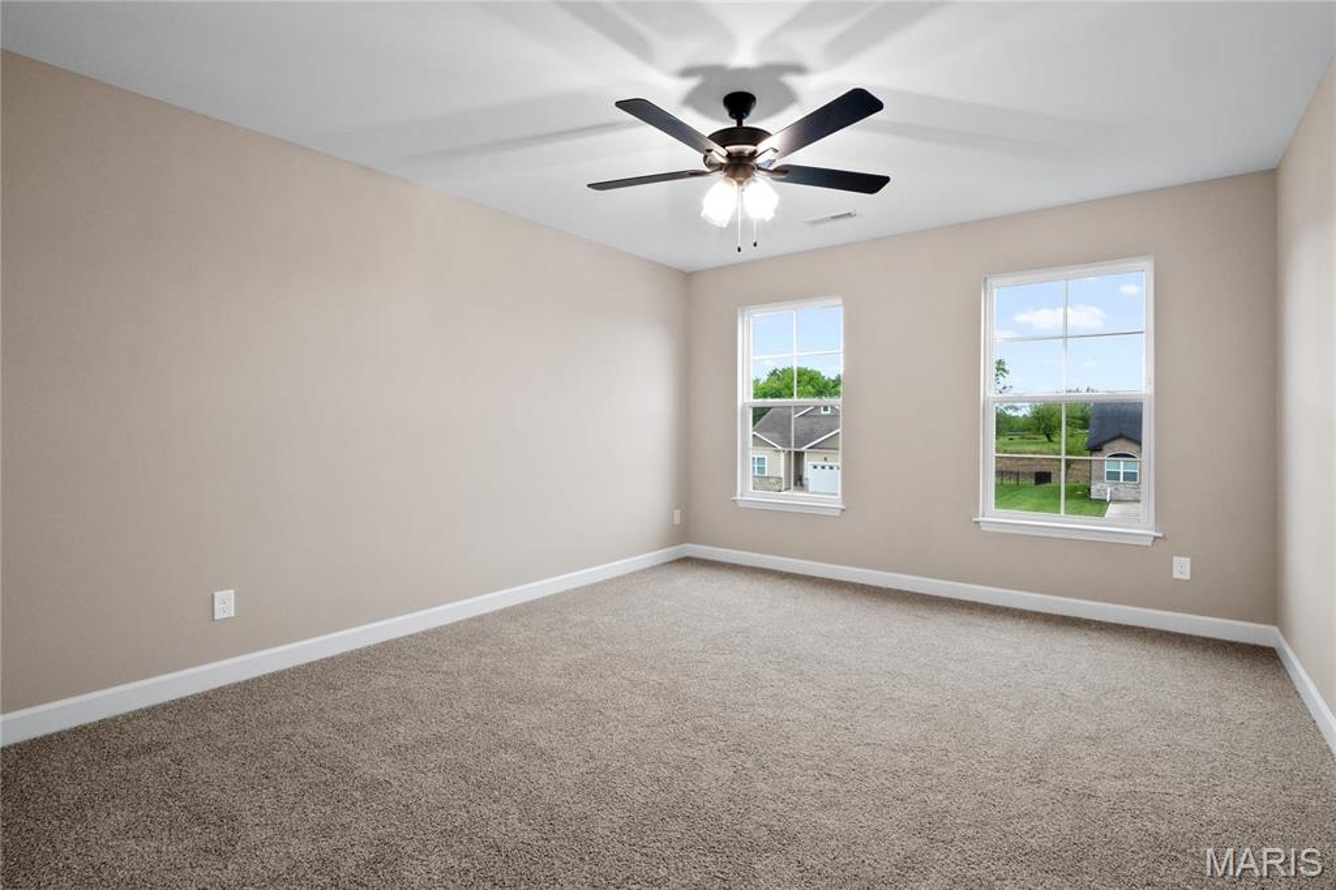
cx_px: 668
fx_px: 594
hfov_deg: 96.8
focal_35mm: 16
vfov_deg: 73.7
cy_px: 445
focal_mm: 8
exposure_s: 1/6
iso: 400
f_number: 9
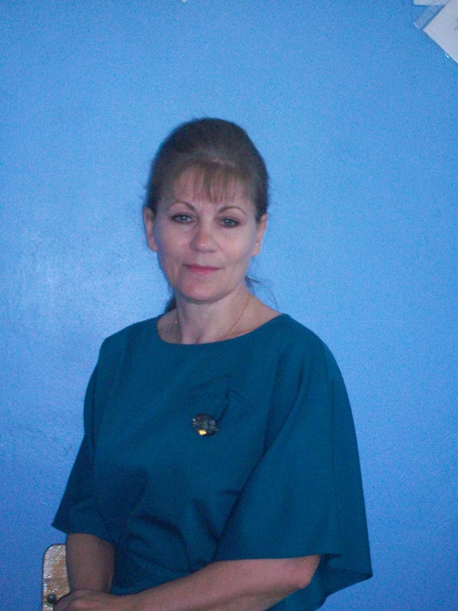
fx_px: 1694
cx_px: 229
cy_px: 306
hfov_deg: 15.4
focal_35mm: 96
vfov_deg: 20.4
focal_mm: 17.1
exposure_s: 1/125
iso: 400
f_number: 5.1
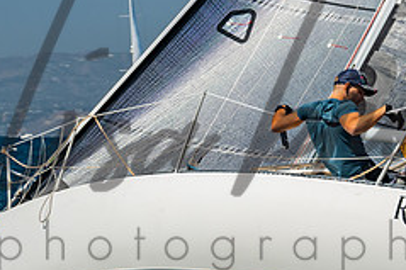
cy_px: 46
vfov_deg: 5.7
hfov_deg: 8.5
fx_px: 2716
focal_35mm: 241
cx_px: 460
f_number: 6.3
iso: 160
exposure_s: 1/640
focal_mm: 75
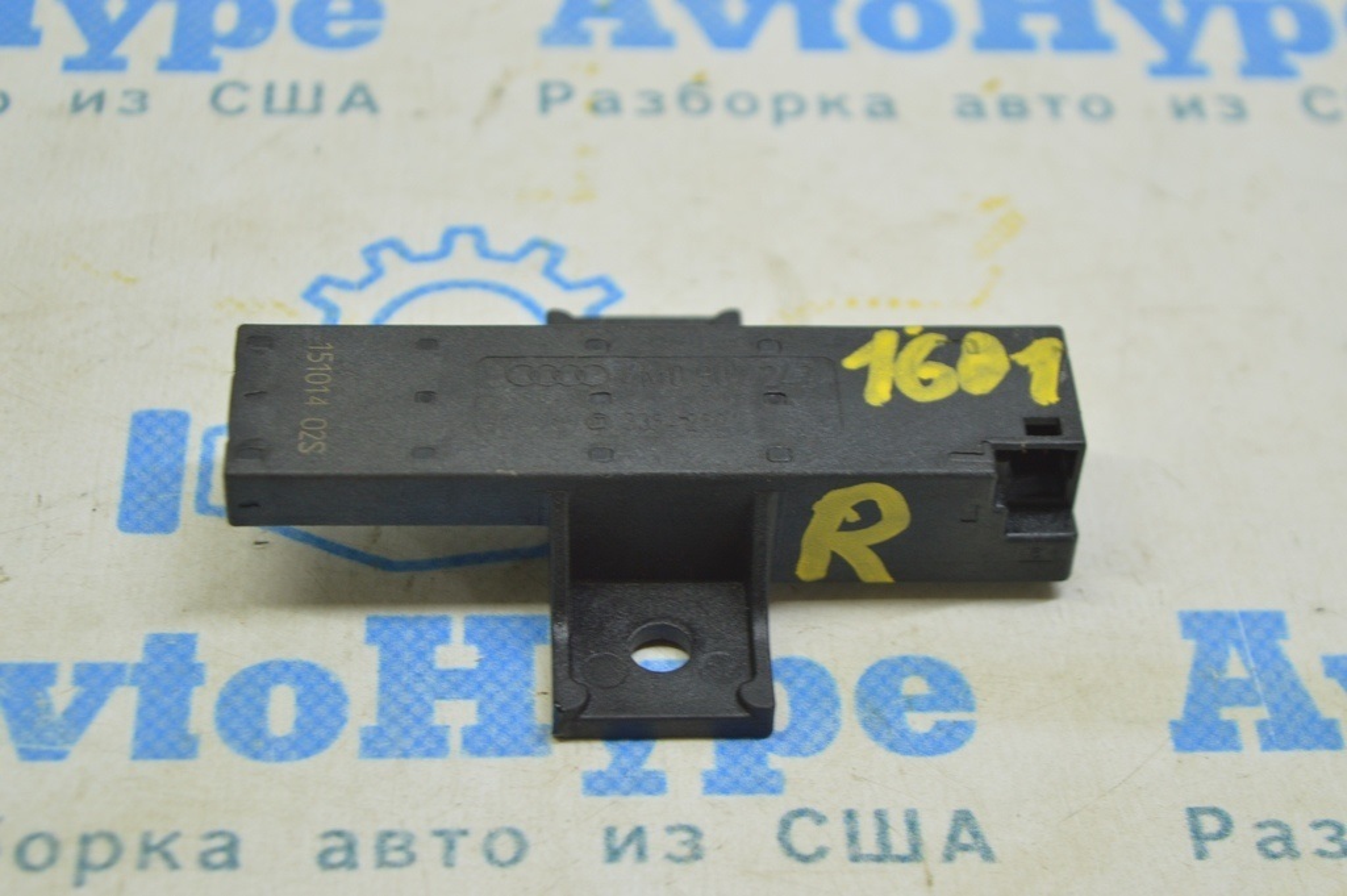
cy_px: 448
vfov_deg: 17.5
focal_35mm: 78
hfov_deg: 26.0
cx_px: 674
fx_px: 2916
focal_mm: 52
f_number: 5.6
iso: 400
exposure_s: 1/20
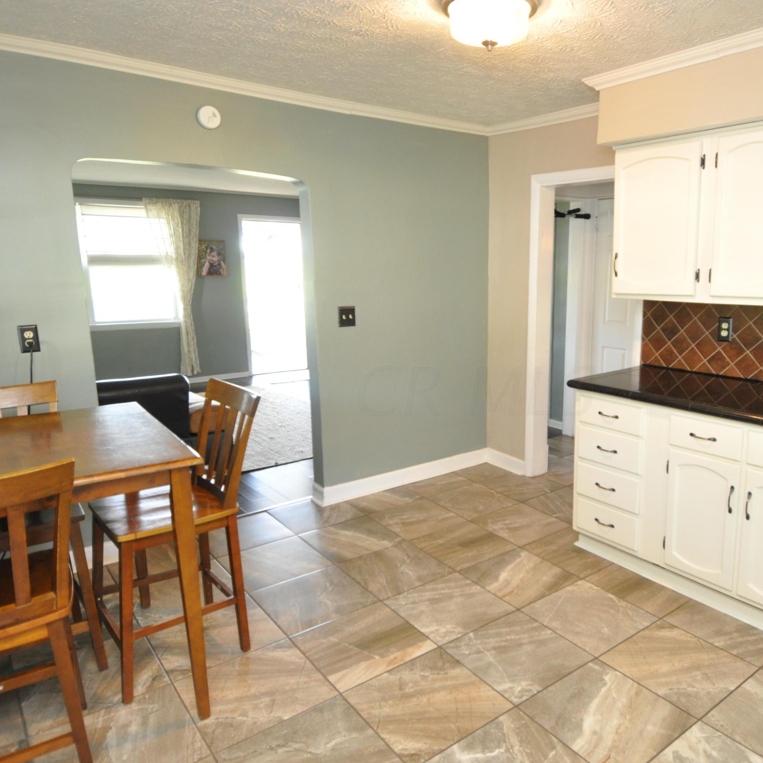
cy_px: 390
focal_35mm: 24
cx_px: 475
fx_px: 598
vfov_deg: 65.0
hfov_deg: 64.1
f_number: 4
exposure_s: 1/50
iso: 1000
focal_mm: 12
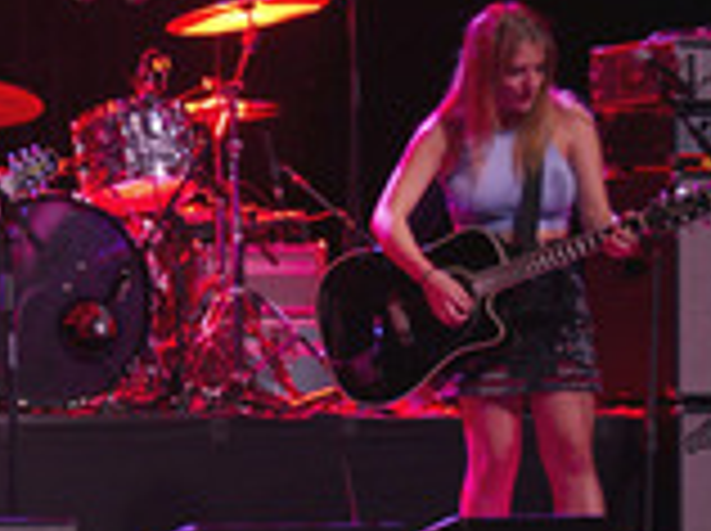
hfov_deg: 5.3
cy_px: 158
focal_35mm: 371
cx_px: -182
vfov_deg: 4.0
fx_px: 7609
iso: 1600
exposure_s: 1/125
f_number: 2.8
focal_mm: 135
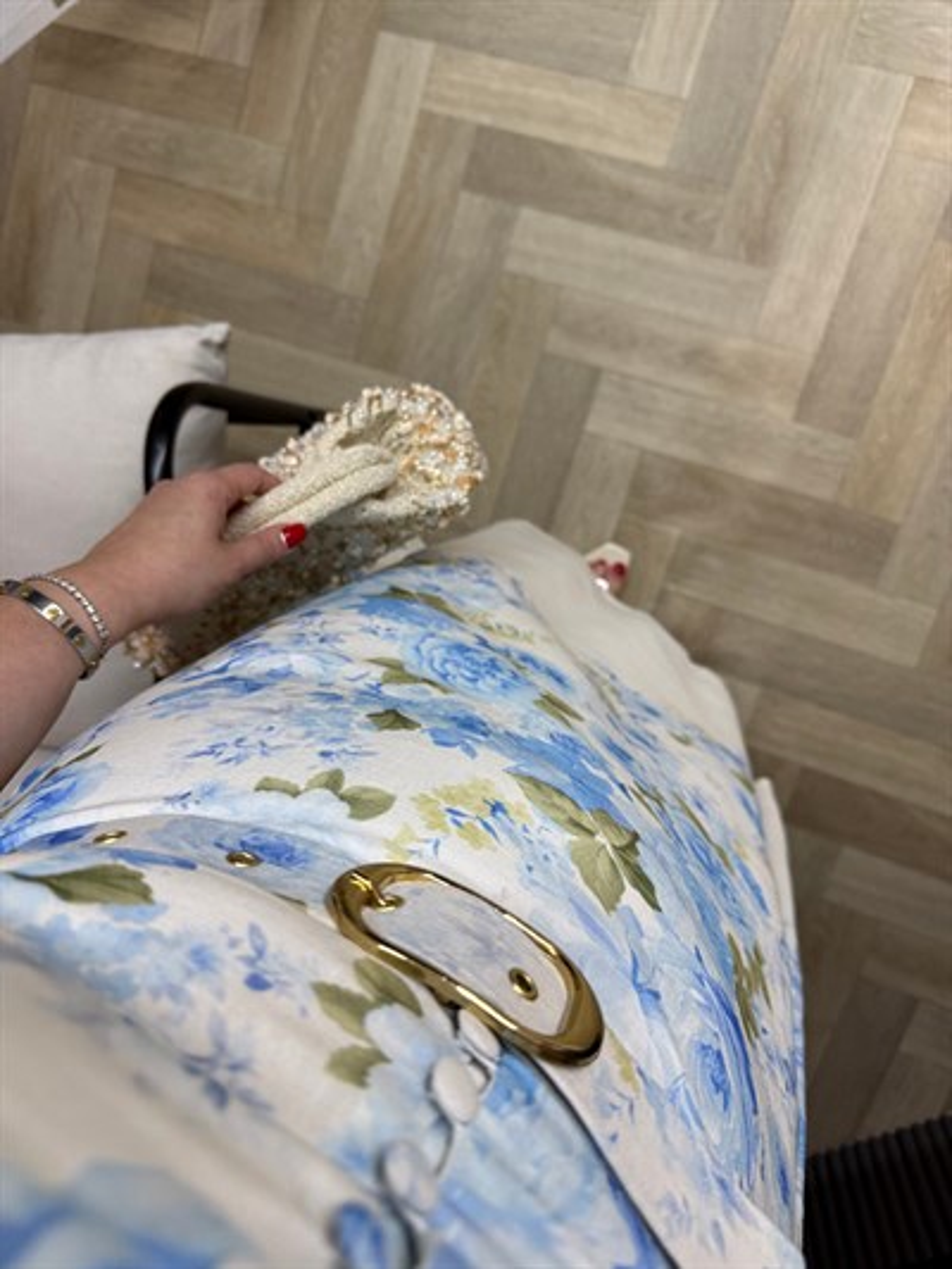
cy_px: 634
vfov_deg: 71.6
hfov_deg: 56.8
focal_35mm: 24
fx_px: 880
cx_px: 476
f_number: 1.78
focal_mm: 6.76
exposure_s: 1/100
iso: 160
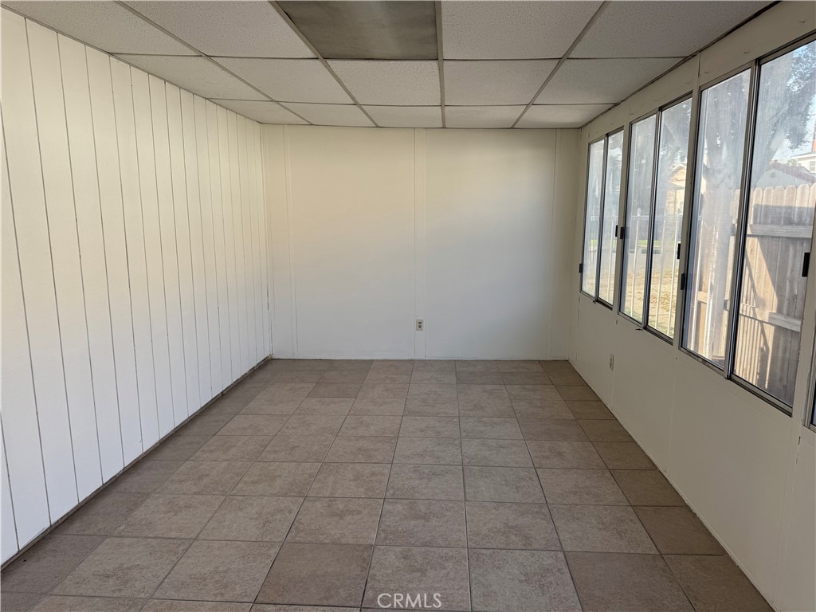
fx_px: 566
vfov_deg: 56.8
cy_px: 306
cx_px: 408
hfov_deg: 71.6
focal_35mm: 24
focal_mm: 6.76
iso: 80
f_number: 1.78
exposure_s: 1/331
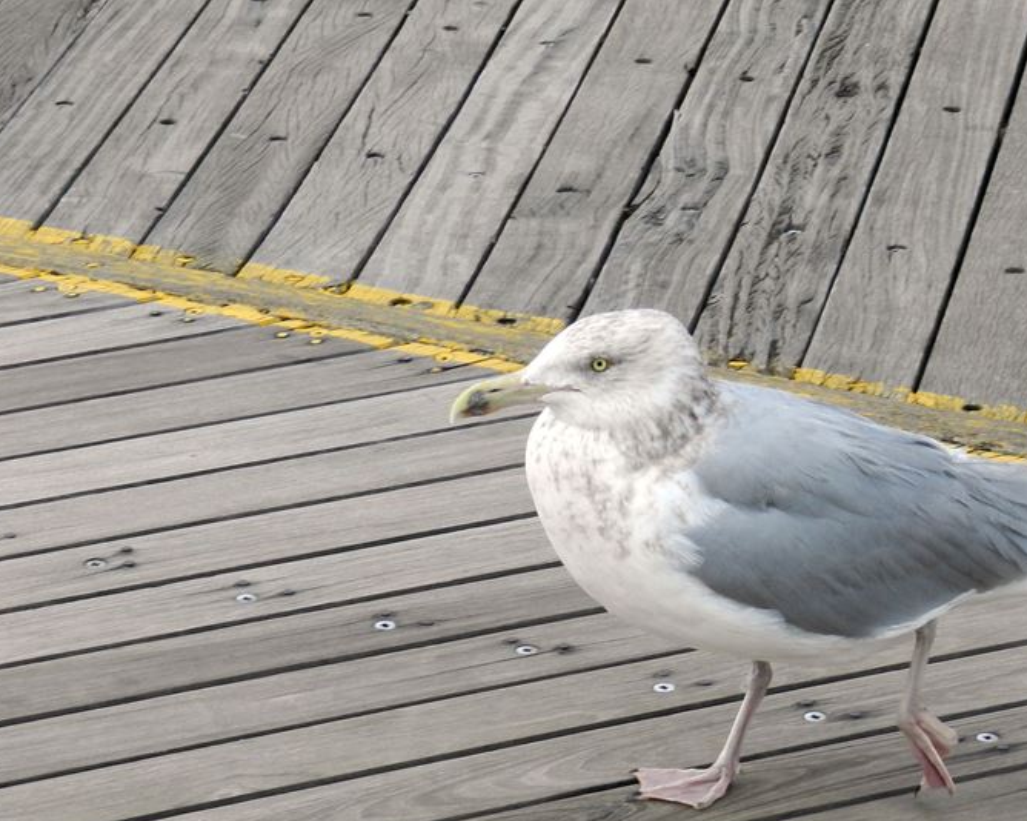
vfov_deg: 7.1
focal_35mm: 217
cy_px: 564
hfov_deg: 8.9
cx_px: 776
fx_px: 6594
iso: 160
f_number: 5.1
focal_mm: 25.7
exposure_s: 1/320
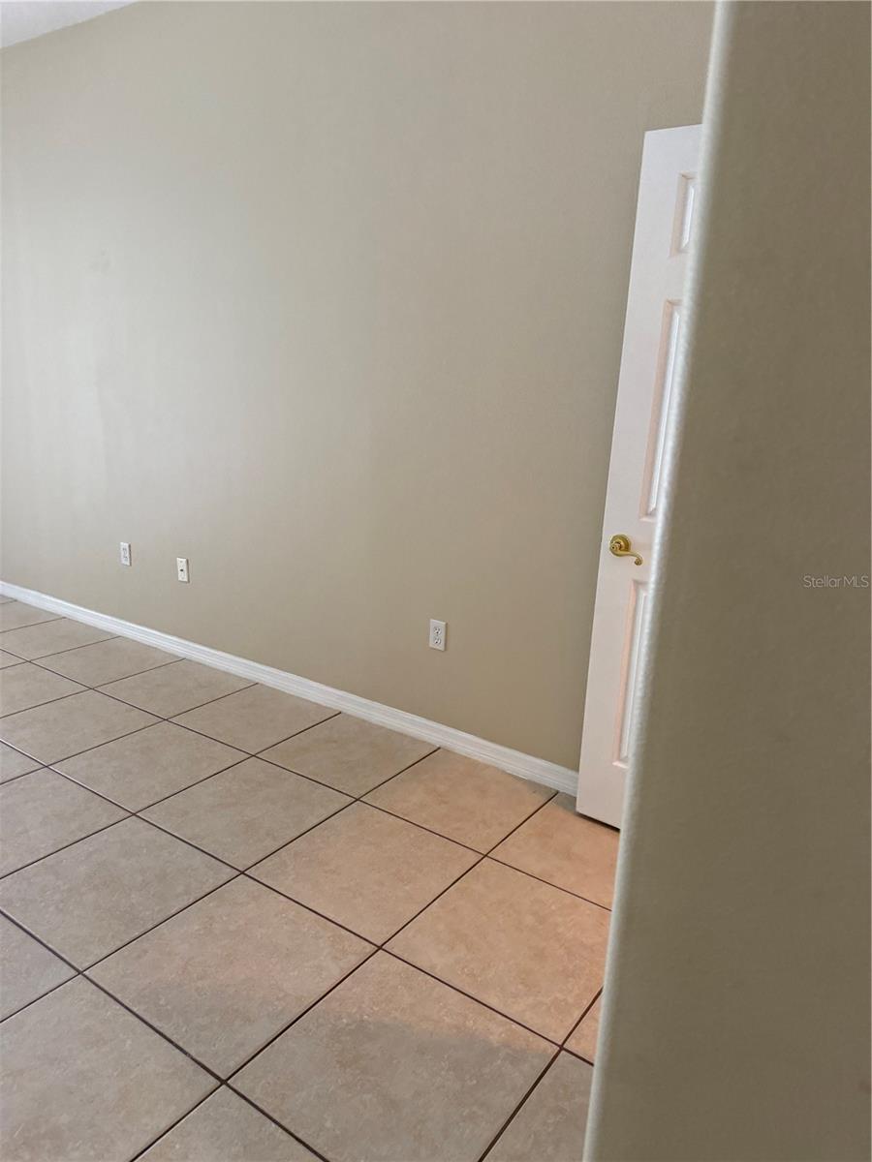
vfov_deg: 71.6
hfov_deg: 56.8
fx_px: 806
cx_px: 436
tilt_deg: -15.6
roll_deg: -3.3
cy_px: 581
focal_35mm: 24
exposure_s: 1/120
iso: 320
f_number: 1.78
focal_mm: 6.76
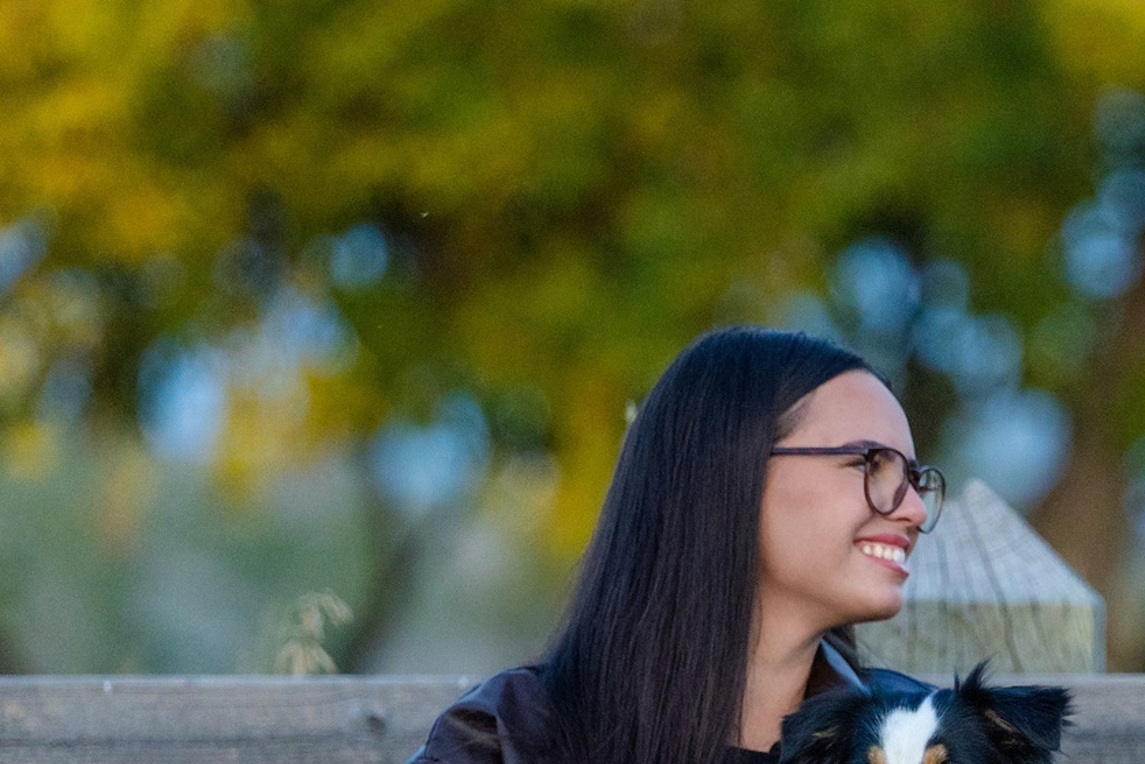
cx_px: 1081
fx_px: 11453
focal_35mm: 360
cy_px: 1047
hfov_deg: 5.7
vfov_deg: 3.8
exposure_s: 1/1000
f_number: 2
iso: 1250
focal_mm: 118
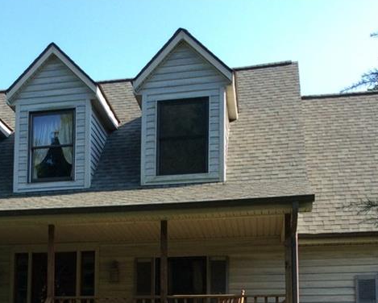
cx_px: 60
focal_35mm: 68
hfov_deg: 27.2
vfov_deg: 21.8
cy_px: 297
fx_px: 761
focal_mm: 3.3
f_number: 2.4
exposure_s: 1/465
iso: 32
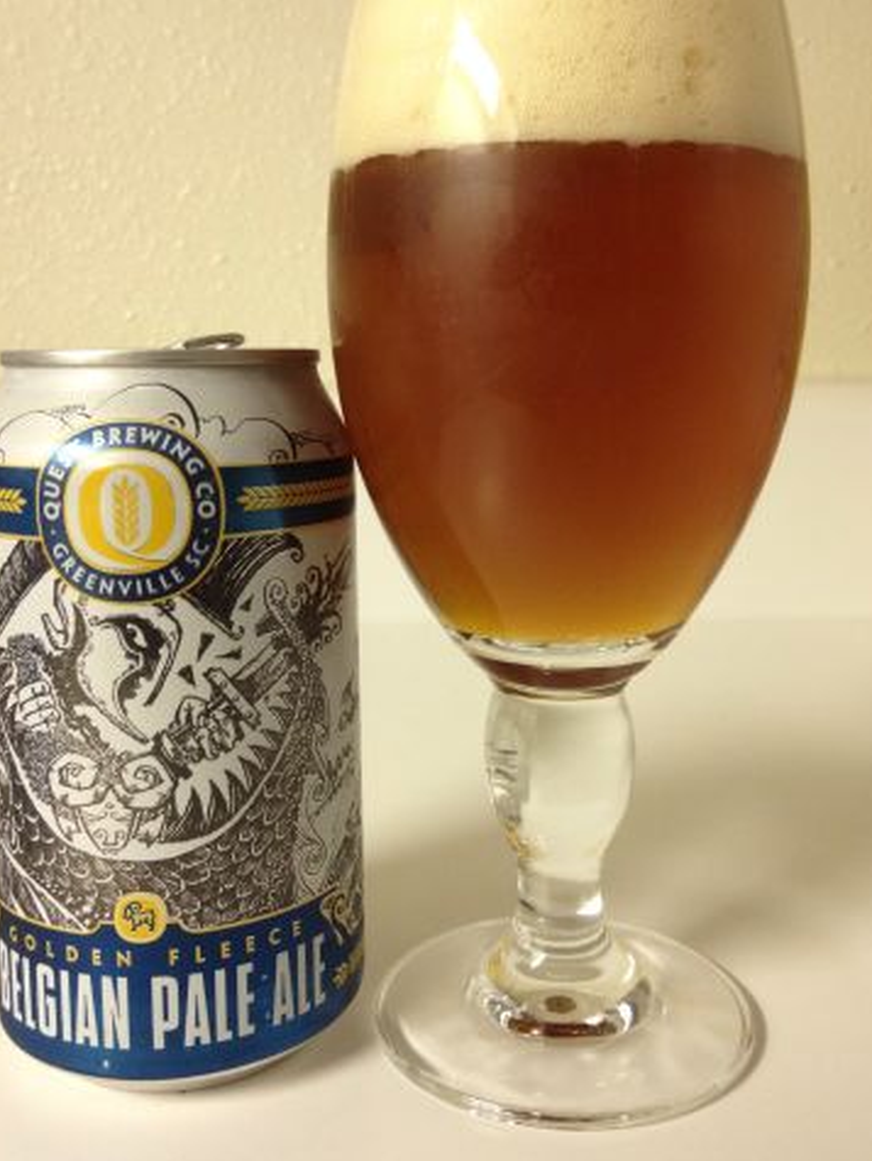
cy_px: 532
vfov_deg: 50.0
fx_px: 1241
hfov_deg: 38.7
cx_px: 420
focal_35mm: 37
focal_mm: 4.12
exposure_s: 1/20
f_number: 2.4
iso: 200
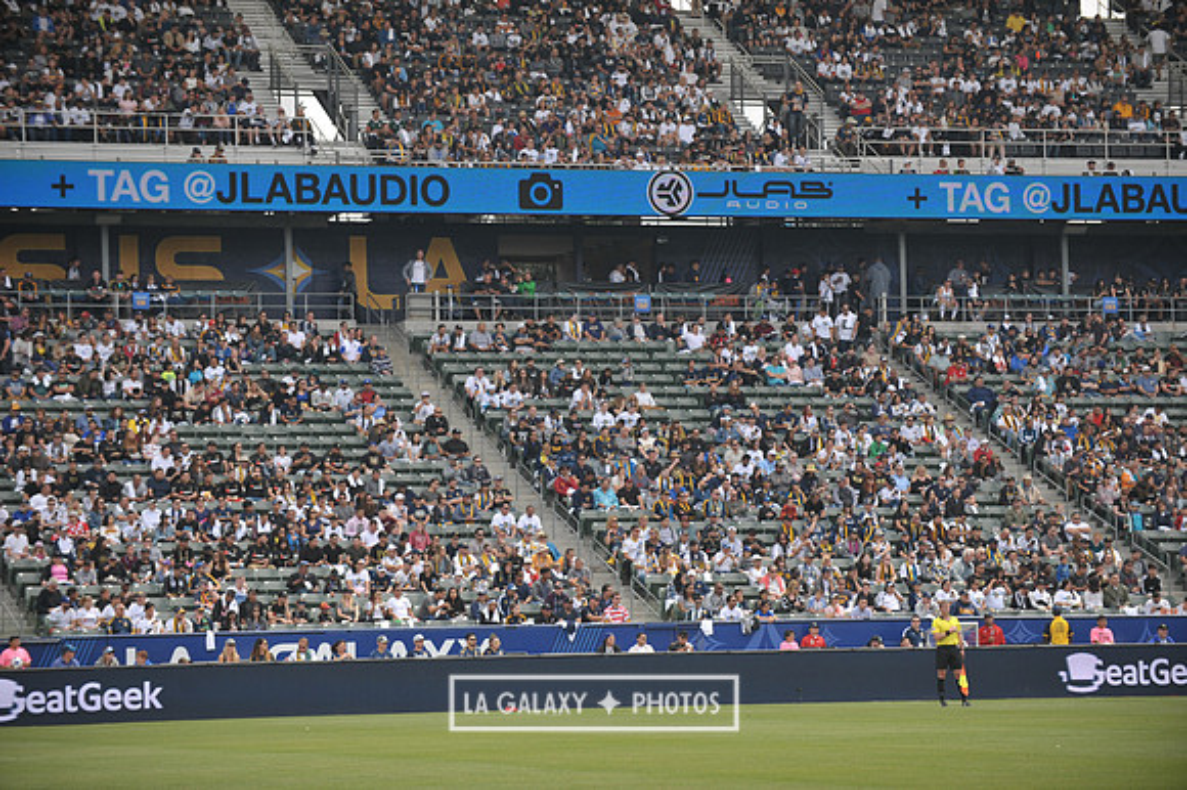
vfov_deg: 10.1
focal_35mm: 135
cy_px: 395
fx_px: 4449
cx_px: 594
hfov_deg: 15.2
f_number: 3.5
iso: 320
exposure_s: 1/2500
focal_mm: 135
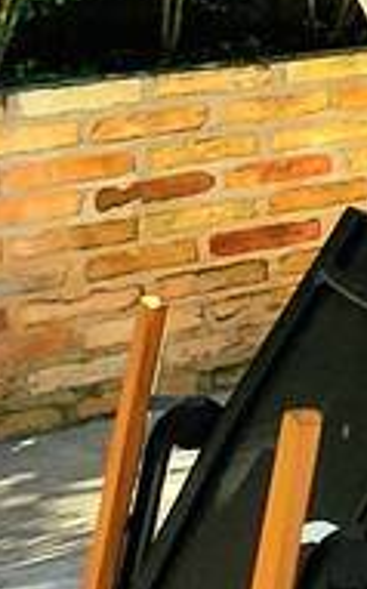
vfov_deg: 18.4
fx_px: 1668
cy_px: -210
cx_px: 1656
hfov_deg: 7.1
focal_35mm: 104
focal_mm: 2.2
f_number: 2.2
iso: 50
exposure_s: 1/1667
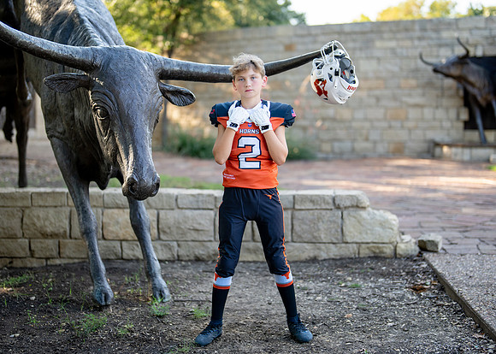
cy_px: 168
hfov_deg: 31.3
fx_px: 884
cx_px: 247
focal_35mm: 63
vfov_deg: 22.6
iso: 200
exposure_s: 1/1600
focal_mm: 50
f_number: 1.2
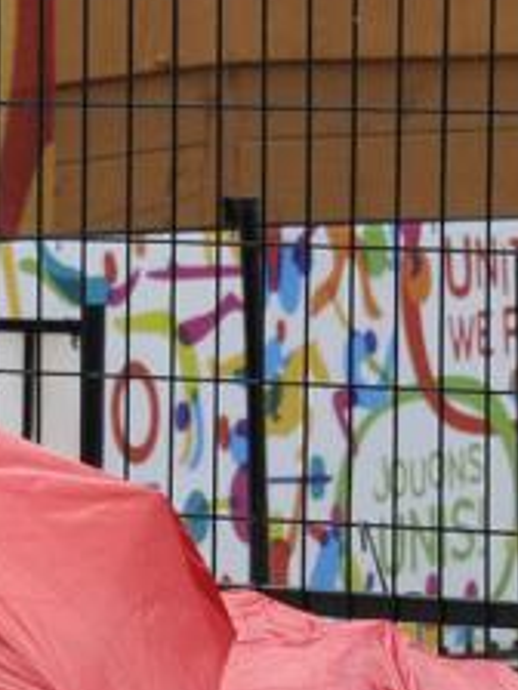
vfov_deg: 4.3
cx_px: -413
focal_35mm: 460
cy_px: 998
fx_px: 9178
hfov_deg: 3.2
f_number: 8
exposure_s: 1/1600
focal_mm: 70
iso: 400
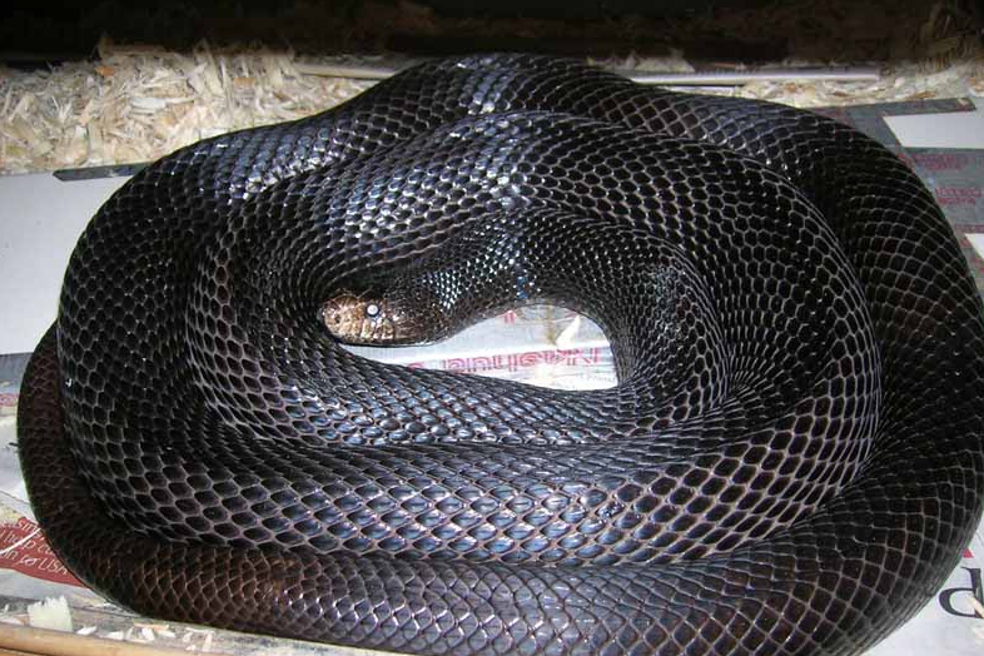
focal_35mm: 36
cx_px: 495
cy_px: 333
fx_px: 984
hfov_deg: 53.1
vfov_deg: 36.9
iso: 50
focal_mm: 5.7
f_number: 2.9
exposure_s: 1/60.1
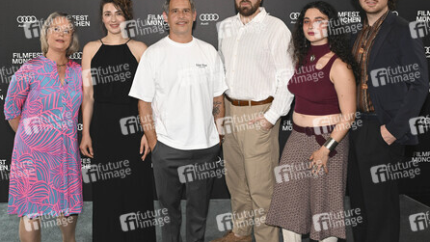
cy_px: 99
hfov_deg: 55.3
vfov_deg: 32.8
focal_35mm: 36
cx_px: 215
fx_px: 411
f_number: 5.6
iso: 1600
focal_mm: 34
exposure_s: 1/160
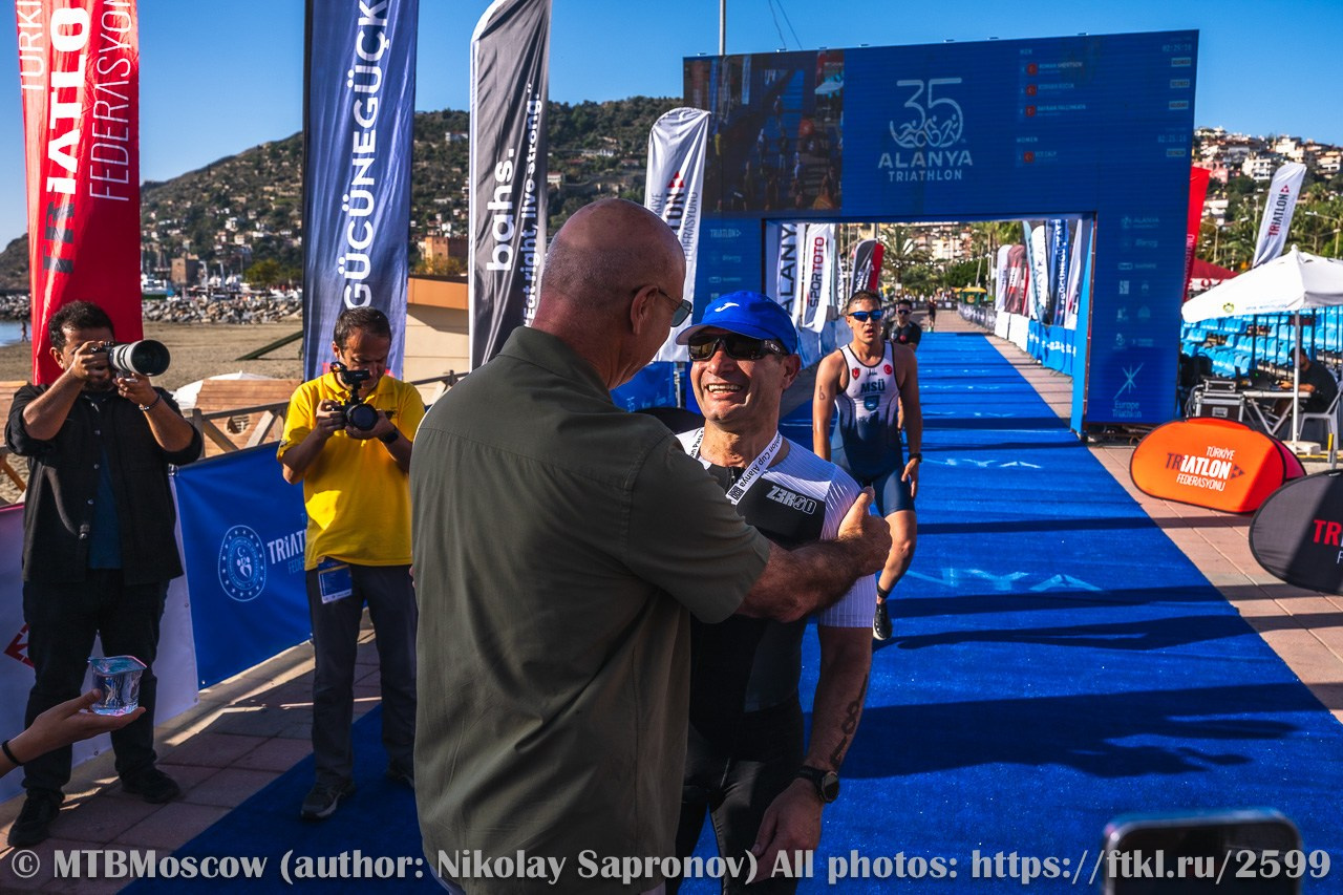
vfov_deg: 45.7
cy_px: 448
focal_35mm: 28
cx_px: 672
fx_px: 1063
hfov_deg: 64.6
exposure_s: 1/1000
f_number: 7.1
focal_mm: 28.5
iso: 200
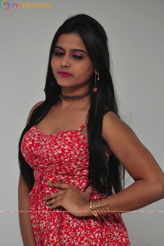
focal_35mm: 112
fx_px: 771
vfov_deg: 18.2
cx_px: 82
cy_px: 123
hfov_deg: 12.1
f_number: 6.3
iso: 3200
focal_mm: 75
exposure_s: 1/125
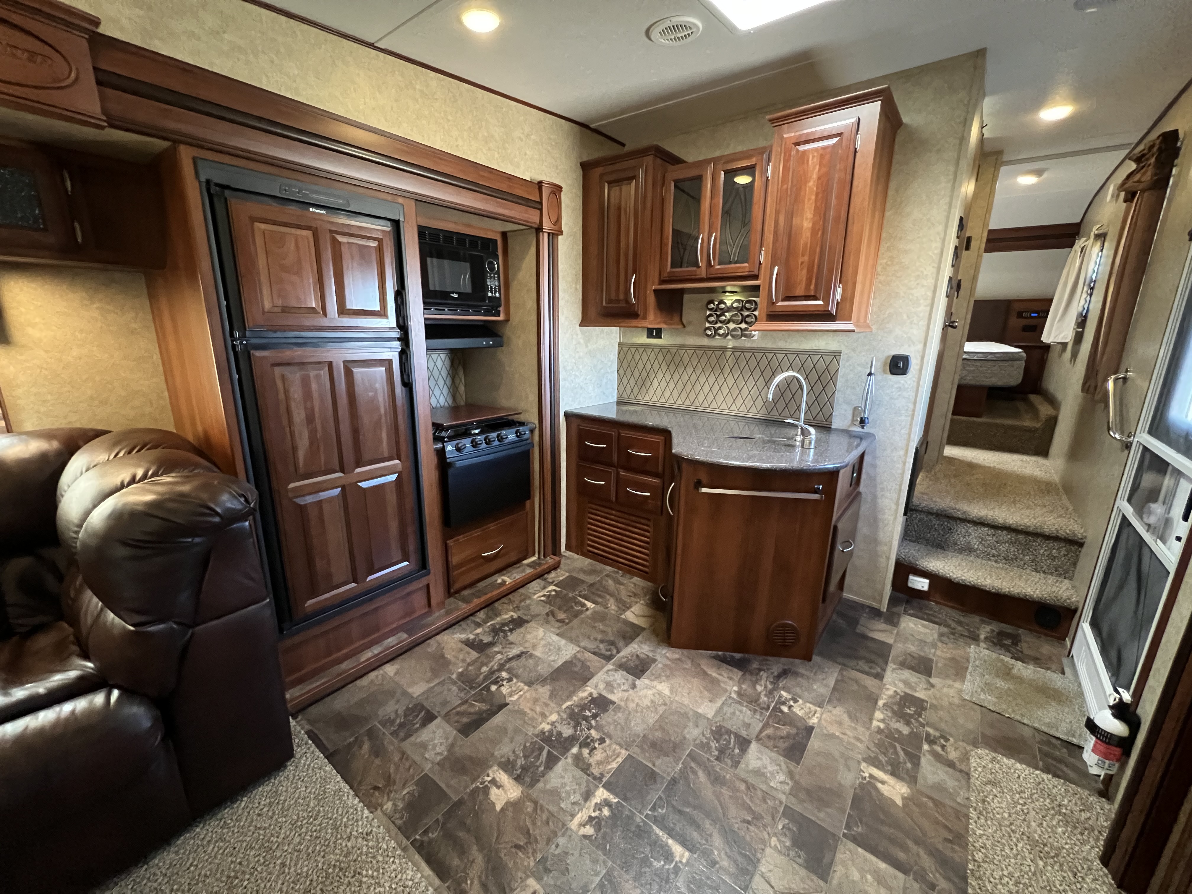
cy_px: 447
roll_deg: -2.0
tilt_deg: -14.4
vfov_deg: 89.9
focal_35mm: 13
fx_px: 448
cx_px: 596
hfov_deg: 106.2
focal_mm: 1.57
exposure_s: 1/47
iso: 1000
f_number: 1.8
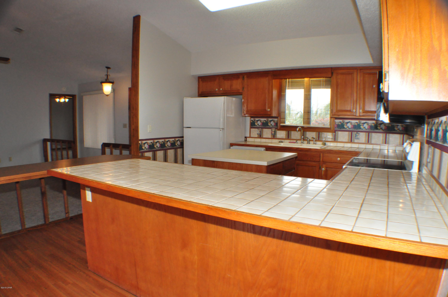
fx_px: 336
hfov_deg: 67.4
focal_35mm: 27
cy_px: 148
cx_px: 224
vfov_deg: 47.8
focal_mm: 18
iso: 1800
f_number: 14
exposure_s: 1/60
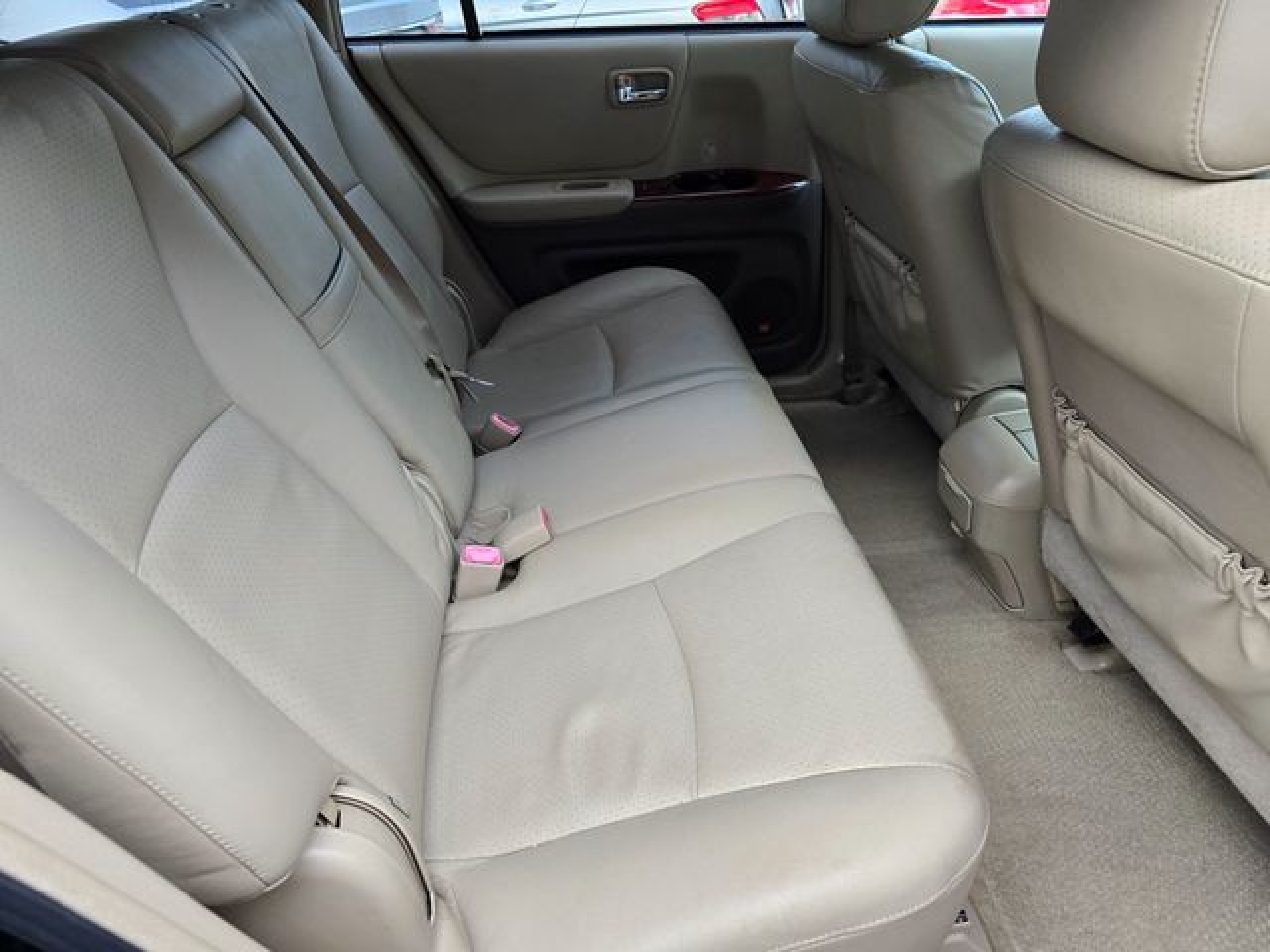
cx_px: 635
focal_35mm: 23
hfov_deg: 73.9
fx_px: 844
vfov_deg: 58.9
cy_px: 476
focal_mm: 6.3
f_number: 1.7
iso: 160
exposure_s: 1/180
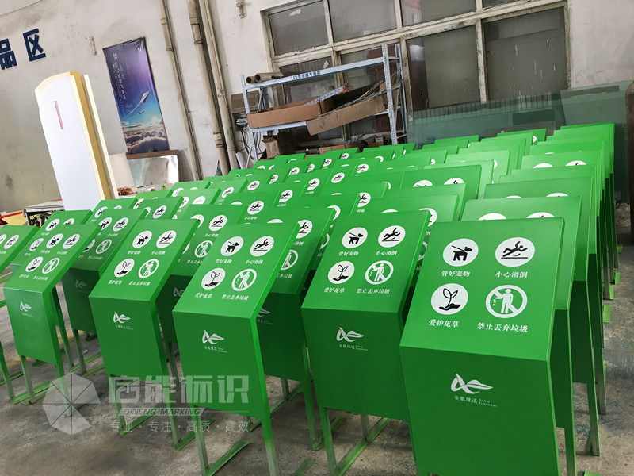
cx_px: 317
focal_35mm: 29
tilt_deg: -12.6
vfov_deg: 48.2
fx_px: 531
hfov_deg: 61.7
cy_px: 238
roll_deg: +8.2
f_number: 2.2
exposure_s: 1/33
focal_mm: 4.15
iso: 50
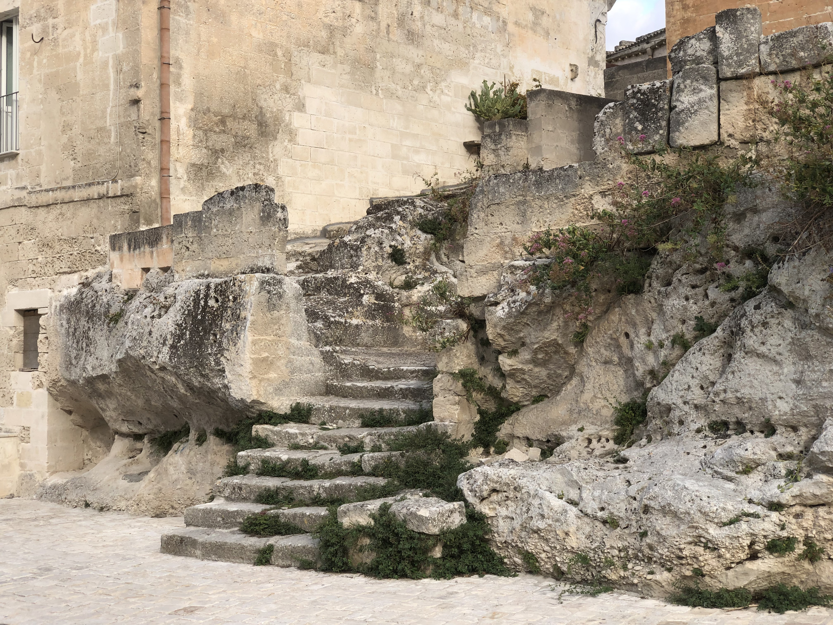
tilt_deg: +2.3
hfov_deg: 36.8
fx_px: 1251
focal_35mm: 52
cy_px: 312
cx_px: 416
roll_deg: +1.5
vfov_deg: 28.0
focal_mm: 6
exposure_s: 1/253
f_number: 2.4
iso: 16
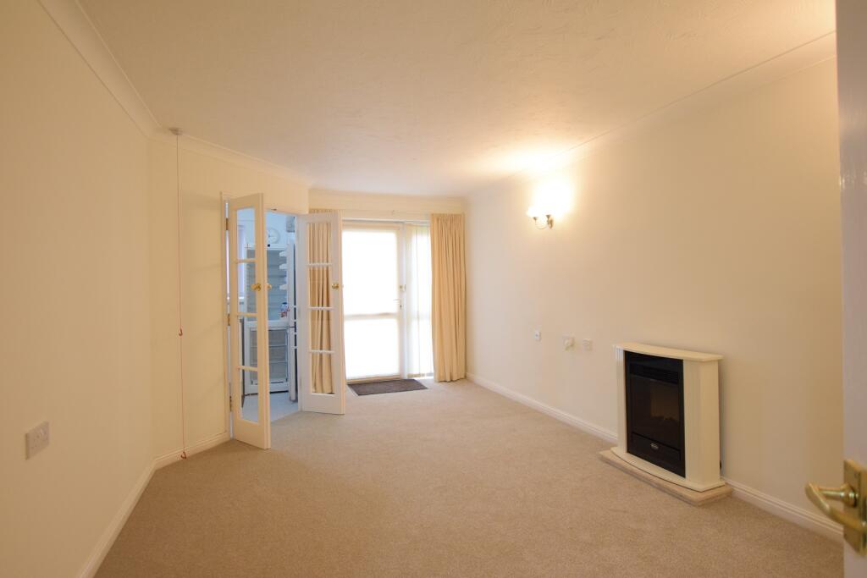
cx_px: 434
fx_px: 434
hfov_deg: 90.0
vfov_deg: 67.4
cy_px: 289
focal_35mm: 18
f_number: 3.5
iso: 1100
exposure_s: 1/60
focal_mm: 12
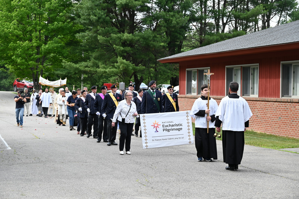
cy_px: 100
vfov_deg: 16.8
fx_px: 672
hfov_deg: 25.1
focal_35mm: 81
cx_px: 150
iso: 140
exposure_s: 1/160
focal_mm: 81
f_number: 6.3
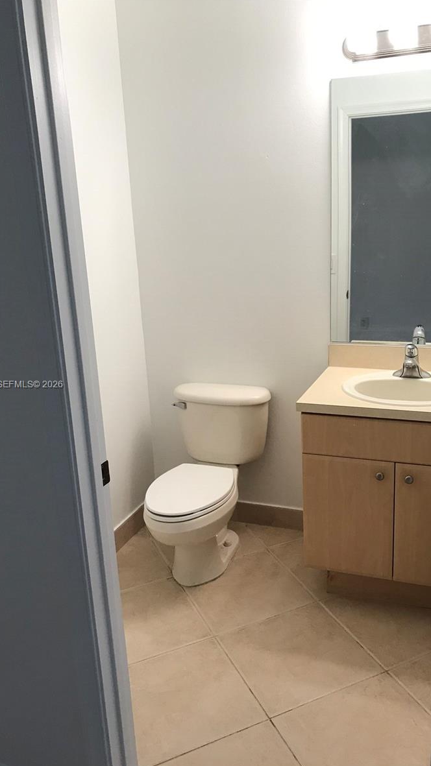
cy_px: 385
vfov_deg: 62.6
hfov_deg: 37.7
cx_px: 235
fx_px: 630
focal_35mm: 31
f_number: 1.8
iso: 25
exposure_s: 1/30
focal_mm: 3.99
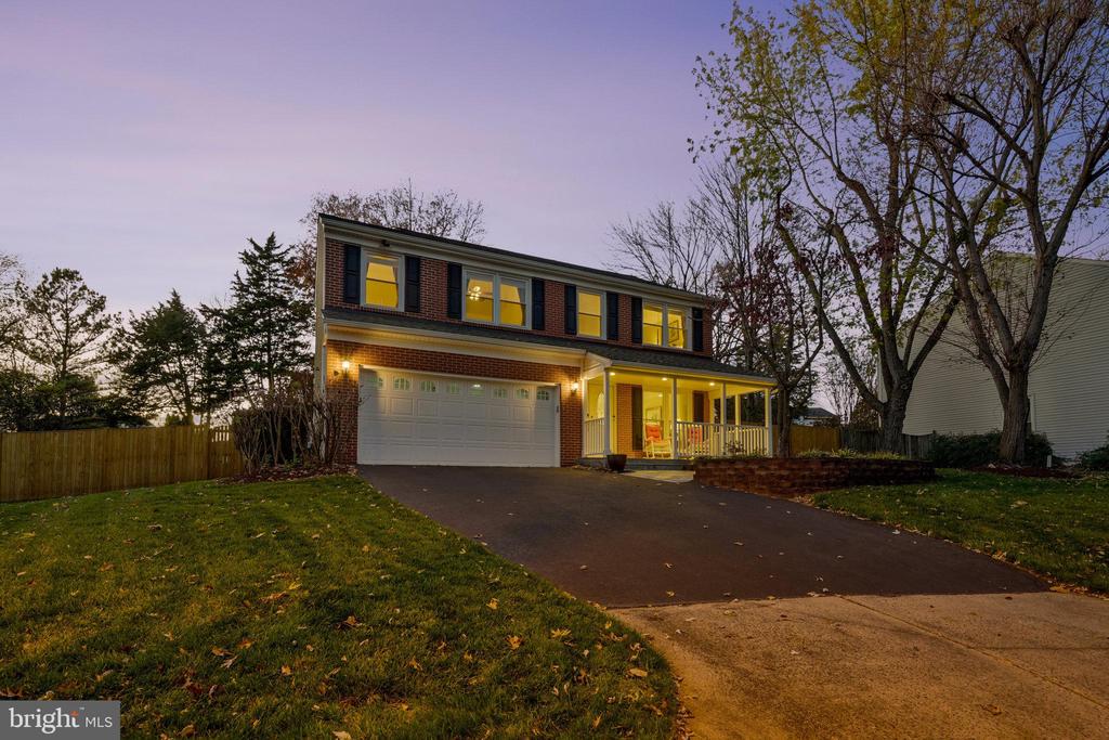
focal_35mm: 16
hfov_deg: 96.7
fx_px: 493
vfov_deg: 73.8
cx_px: 554
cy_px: 370
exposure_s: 1/5
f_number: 8
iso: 1250
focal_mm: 16
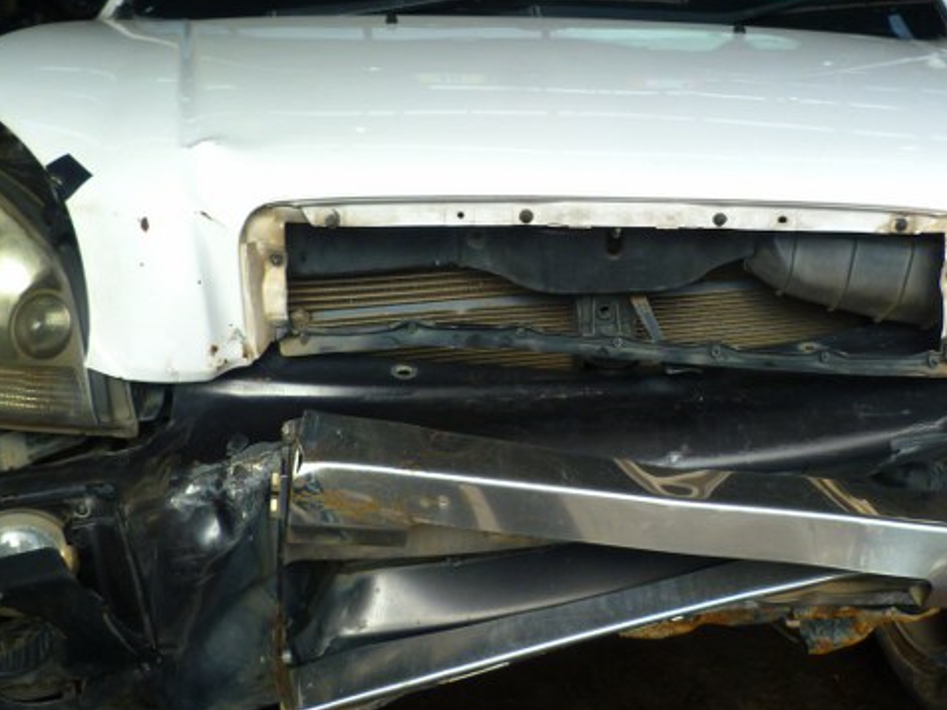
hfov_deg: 44.7
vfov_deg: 34.1
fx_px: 1149
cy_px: 249
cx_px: 547
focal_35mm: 42
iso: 80
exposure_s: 1/100
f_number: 4
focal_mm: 4.5
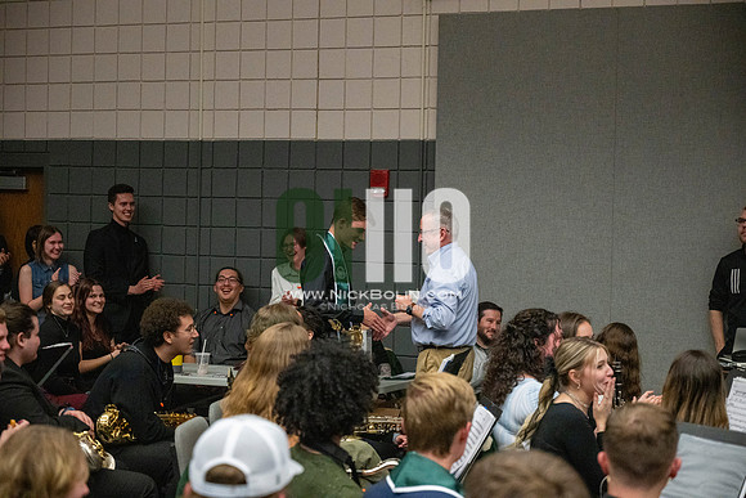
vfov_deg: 19.5
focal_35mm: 70
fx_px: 1451
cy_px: 249
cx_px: 373
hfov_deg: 28.8
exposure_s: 1/500
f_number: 4
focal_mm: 70
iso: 10000
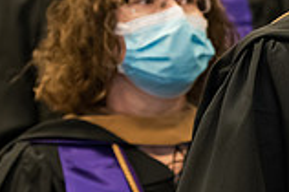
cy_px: -5
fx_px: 2943
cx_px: 432
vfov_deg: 3.7
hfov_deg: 5.6
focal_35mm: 367
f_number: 4
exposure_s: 1/200
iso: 2000
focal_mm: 100
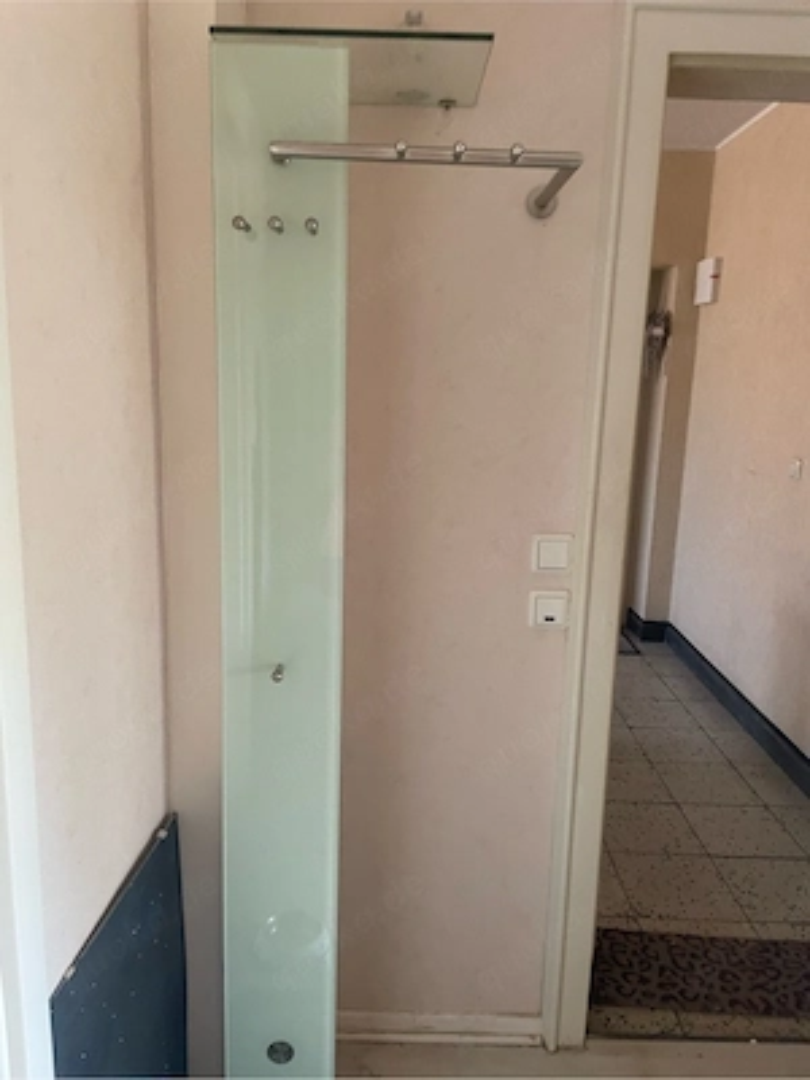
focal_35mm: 26
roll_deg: +0.6
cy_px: 540
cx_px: 405
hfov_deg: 53.1
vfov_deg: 67.3
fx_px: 811
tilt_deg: -12.6
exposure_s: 1/60
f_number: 1.6
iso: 160
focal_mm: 4.2
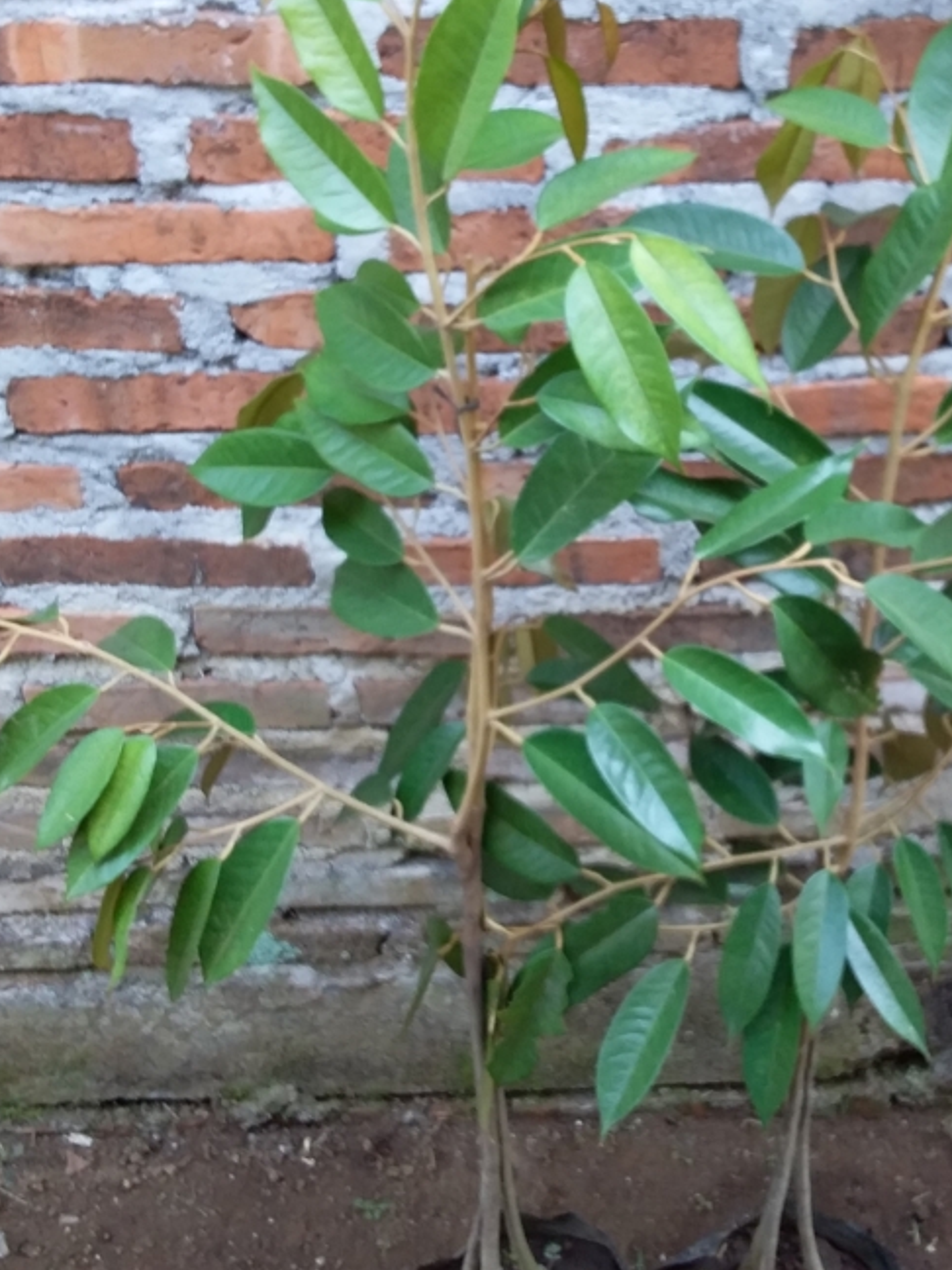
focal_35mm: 49
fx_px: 1797
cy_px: 549
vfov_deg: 38.8
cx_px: 644
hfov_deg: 29.4
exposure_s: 1/50
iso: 50
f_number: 2.2
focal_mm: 3.3
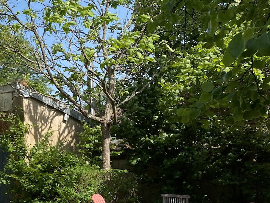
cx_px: -84
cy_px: 92
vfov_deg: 21.3
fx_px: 538
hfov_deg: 24.4
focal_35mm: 69
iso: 32
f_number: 1.8
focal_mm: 4.25
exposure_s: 1/1898
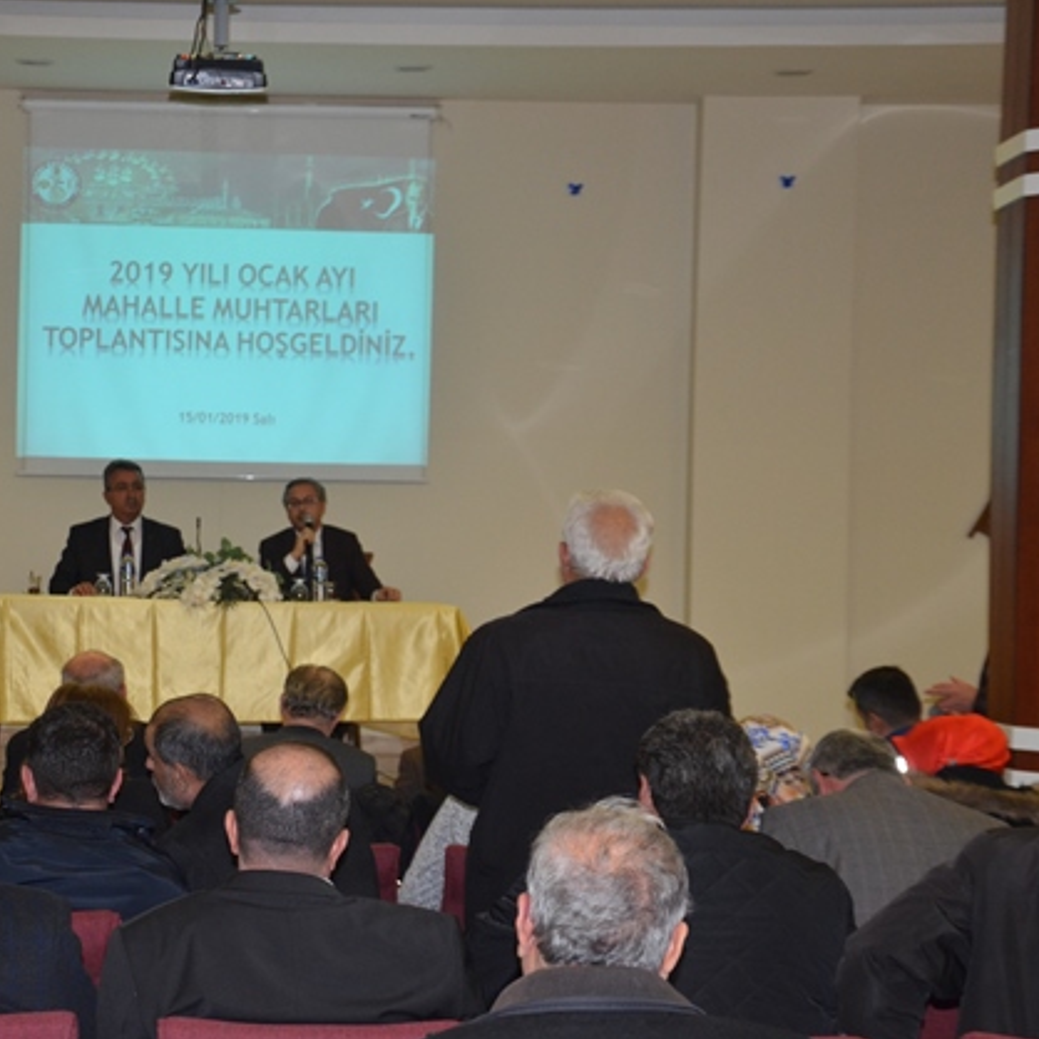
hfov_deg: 22.0
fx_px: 2649
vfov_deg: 22.2
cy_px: 517
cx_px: 261
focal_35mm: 78
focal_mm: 40
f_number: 5
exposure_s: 1/60
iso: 1000
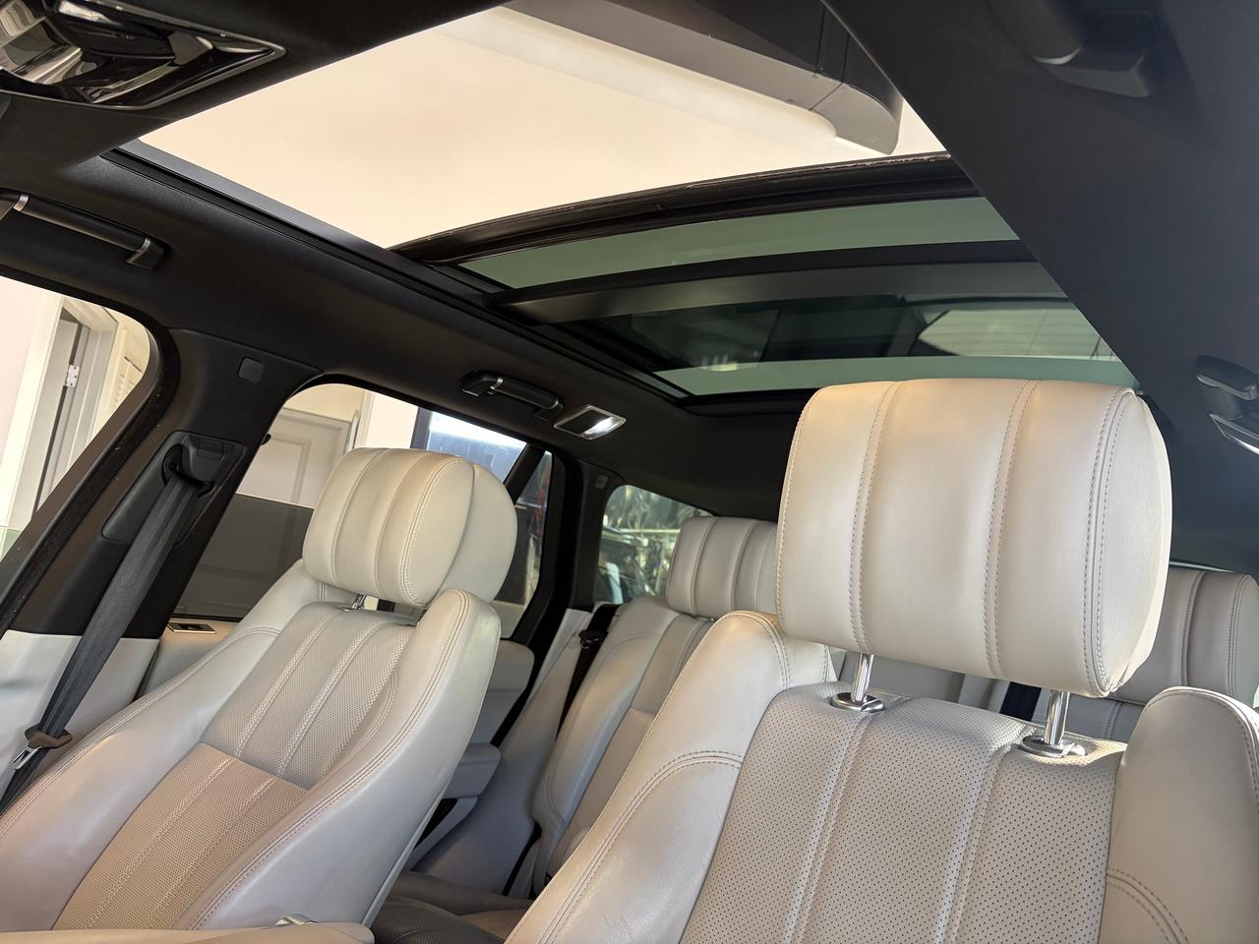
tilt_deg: +7.2
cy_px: 472
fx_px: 946
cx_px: 630
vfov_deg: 53.1
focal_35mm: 26
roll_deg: -10.2
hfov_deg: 67.3
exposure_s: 1/122
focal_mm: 5.96
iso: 100
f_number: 1.6
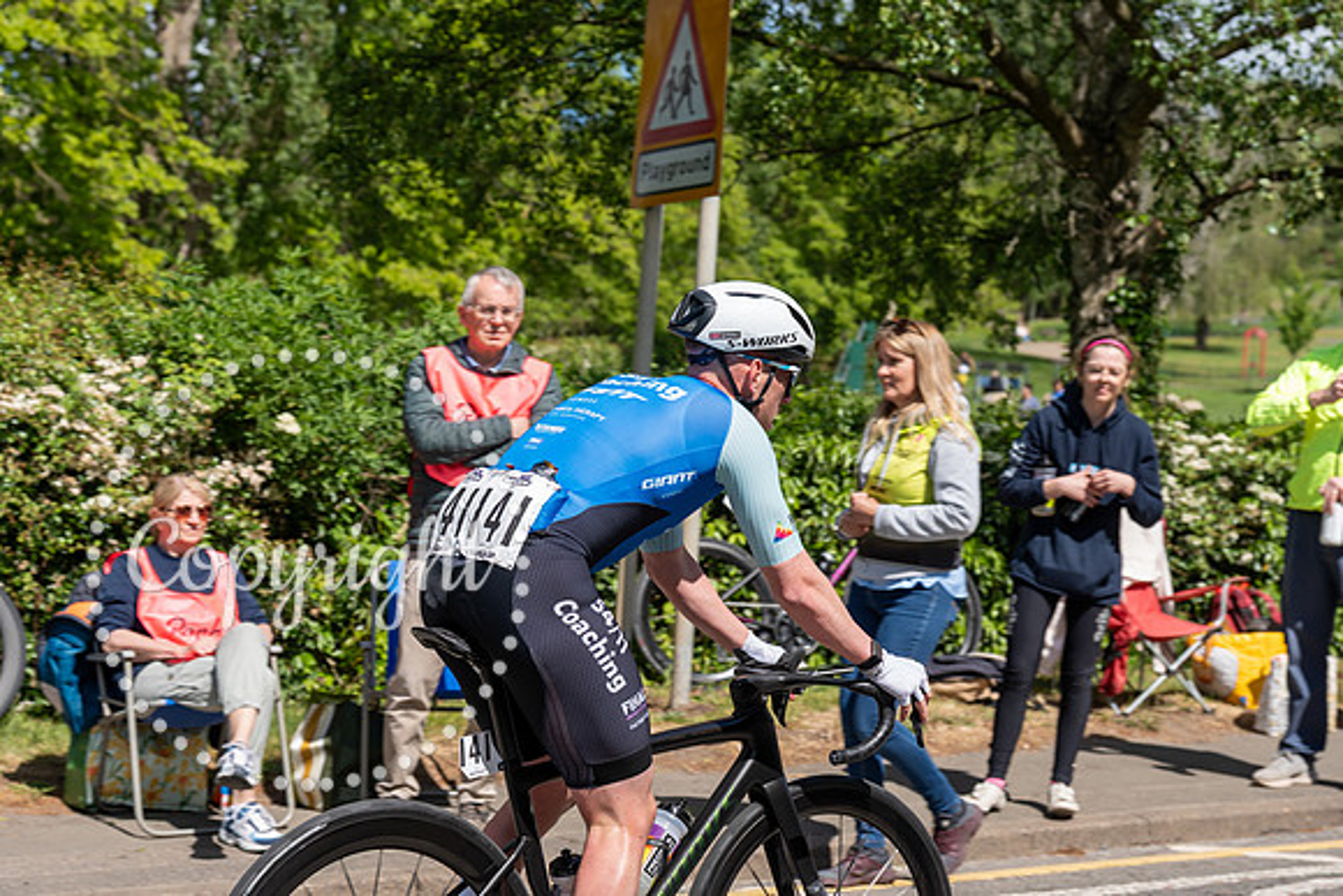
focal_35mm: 70
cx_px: 672
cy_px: 448
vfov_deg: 19.5
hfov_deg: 28.8
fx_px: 2612
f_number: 5.6
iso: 250
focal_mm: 70
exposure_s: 1/1000
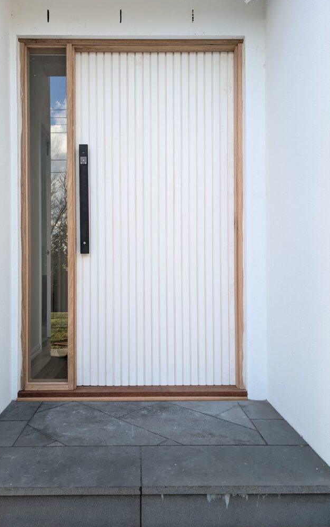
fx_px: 374
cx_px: 136
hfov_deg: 47.4
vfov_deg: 70.4
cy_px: 263
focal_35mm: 26
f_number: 1.68
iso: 37
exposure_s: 1/156
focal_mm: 6.9
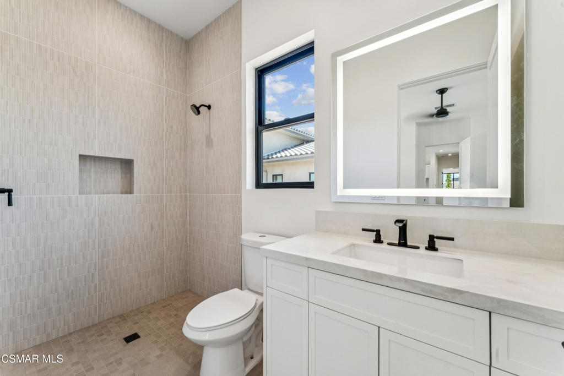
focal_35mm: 14
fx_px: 219
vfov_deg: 81.2
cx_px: 282
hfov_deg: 104.2
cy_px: 188
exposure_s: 1/6
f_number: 13
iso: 100
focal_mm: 14
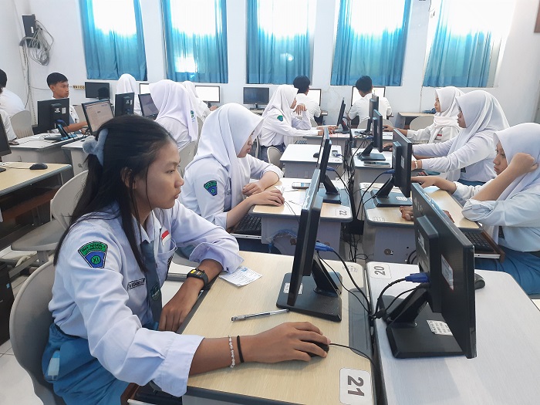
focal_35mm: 24
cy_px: 202
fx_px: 374
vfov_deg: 56.8
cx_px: 270
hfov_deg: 71.6
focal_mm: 5.23
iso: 500
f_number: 1.8
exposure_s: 1/25
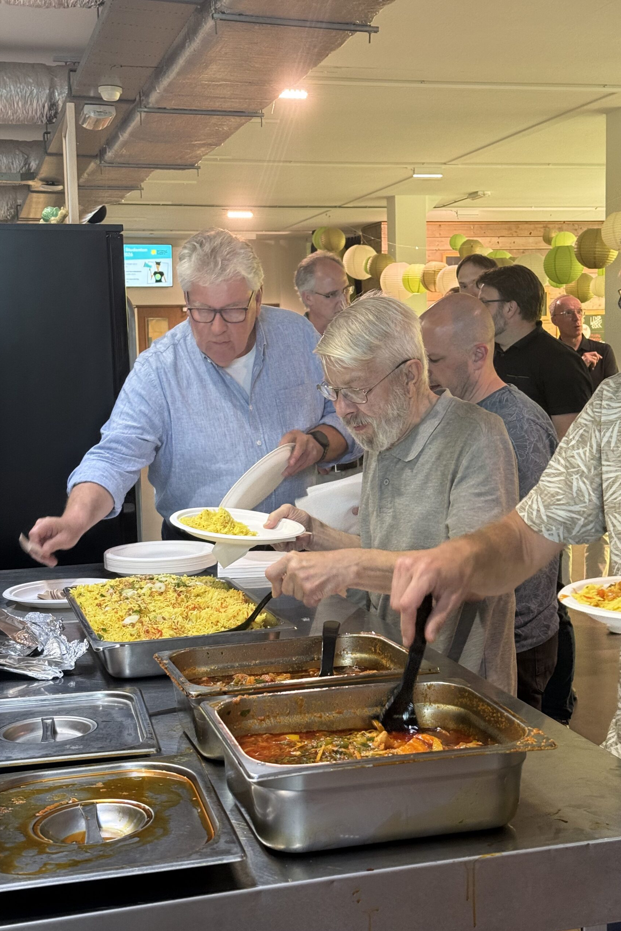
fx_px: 1294
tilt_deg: -4.8
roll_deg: +1.1
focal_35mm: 50
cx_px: 335
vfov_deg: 39.6
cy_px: 466
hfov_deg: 27.0
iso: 200
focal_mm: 6.76
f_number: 1.78
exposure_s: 1/60
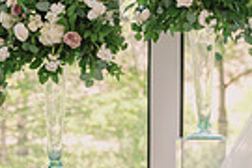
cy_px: 116
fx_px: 2156
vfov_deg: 4.5
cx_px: 375
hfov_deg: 6.6
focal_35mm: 308
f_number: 2.8
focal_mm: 70
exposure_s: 1/200
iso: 160
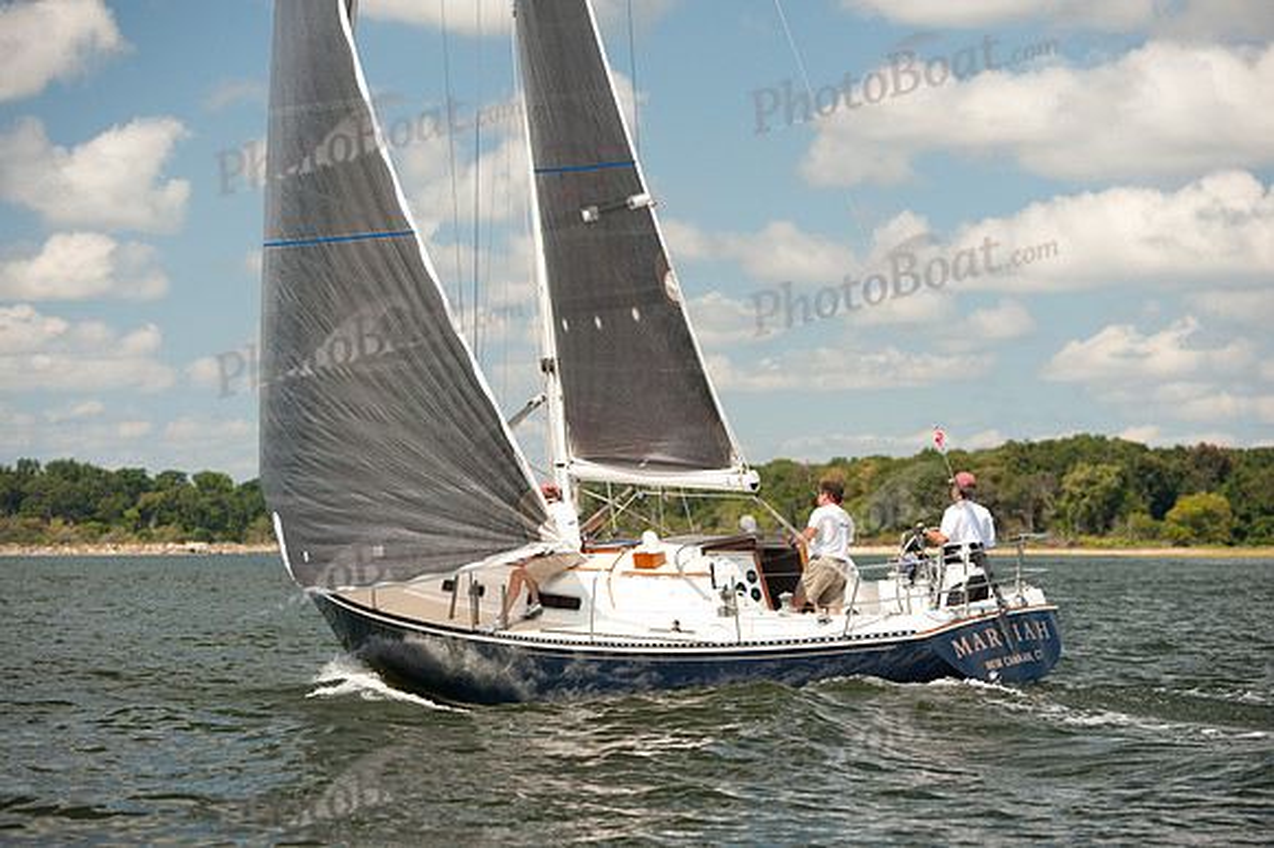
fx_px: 4164
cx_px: 637
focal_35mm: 118
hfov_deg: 17.4
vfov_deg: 11.6
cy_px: 424
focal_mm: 116
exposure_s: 1/1250
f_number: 4.5
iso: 400
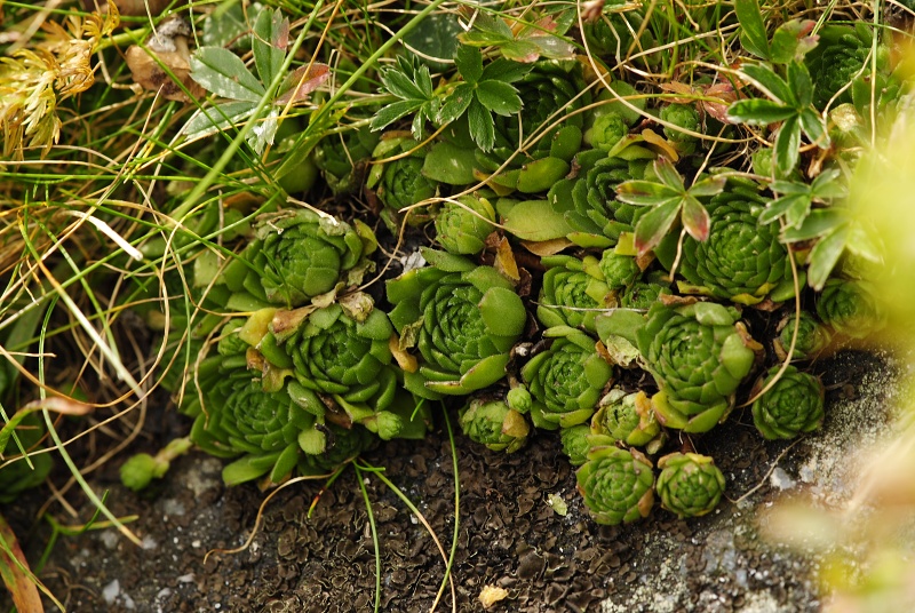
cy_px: 306
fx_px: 3245
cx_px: 458
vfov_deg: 10.8
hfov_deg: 16.0
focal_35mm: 128
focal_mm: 85
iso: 100
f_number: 7.1
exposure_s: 1/60
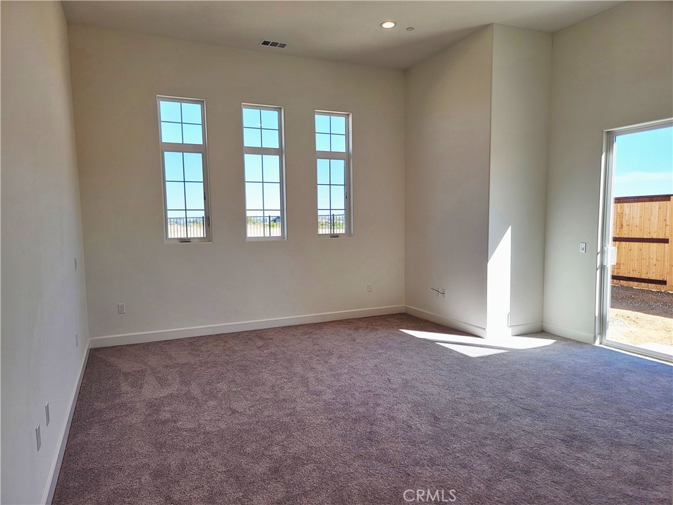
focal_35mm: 24
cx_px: 336
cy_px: 252
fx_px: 467
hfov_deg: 71.6
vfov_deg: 56.8
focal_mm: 6.7
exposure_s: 1/189
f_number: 1.8
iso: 16
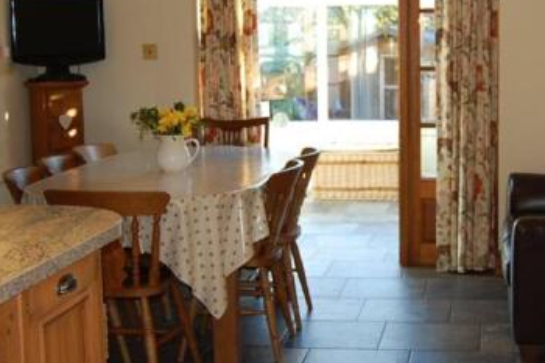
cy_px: 157
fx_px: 1105
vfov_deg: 18.6
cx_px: 358
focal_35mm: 73
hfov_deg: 27.6
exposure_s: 1/100
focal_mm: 26
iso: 400
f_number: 4
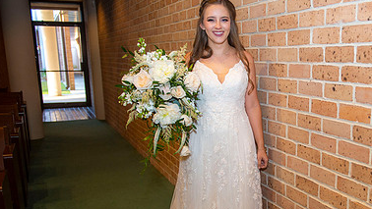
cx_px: 280
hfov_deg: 43.9
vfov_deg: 26.2
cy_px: 160
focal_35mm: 45
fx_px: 444
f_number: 2.8
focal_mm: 28
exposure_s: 1/200
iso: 800
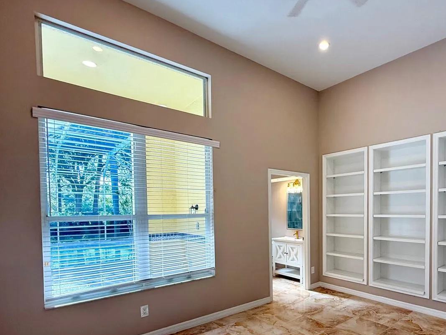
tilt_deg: -1.2
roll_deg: +0.3
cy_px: 217
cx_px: 301
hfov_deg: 76.2
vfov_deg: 62.2
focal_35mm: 21
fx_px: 271
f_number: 2.2
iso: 100
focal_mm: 2.22
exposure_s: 1/120
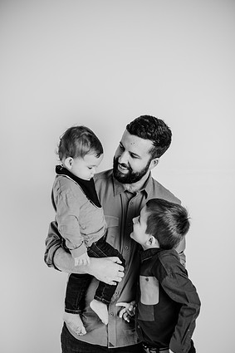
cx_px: 118
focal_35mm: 53
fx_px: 519
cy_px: 183
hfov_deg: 25.5
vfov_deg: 37.5
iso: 100
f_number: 2
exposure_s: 1/160
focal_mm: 50
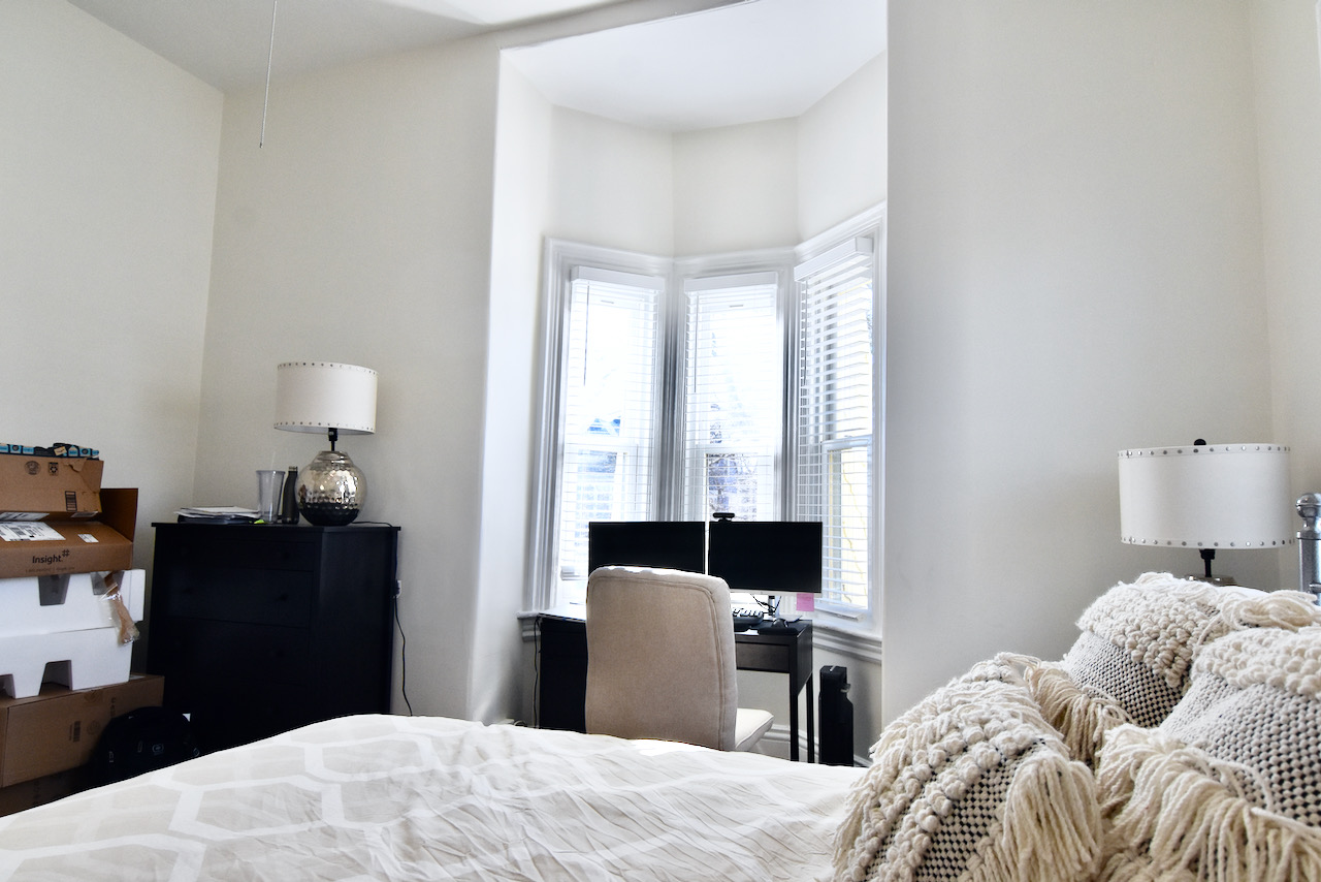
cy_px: 441
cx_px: 660
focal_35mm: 21
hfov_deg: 81.2
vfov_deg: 59.5
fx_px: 771
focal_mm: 14
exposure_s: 1/200
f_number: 7.1
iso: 800
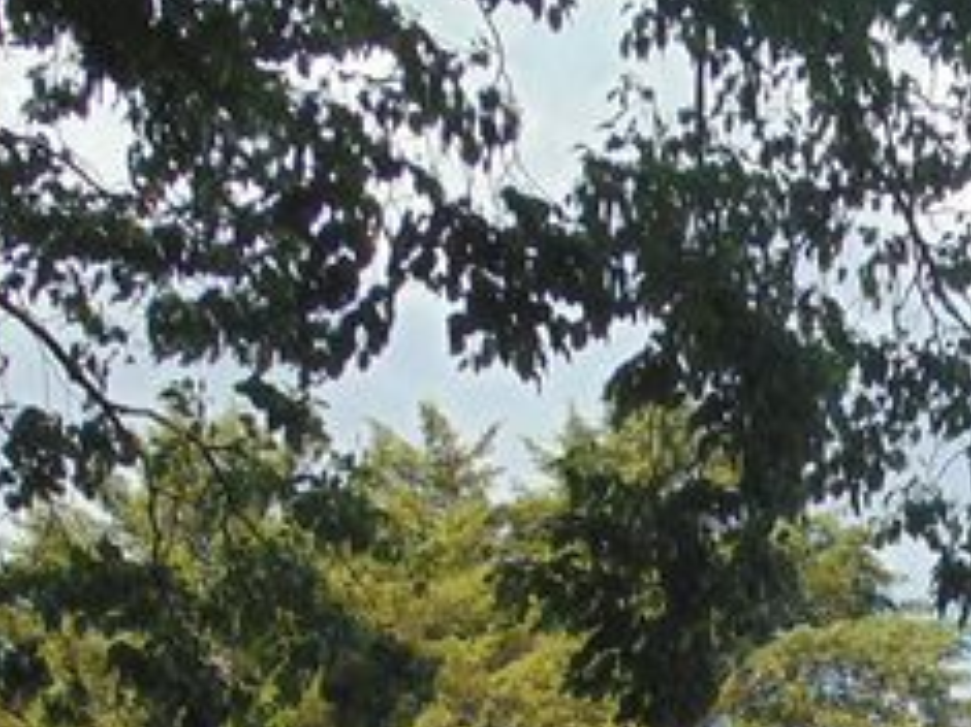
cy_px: 1491
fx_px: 3056
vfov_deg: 12.0
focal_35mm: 109
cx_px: 1202
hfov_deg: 17.1
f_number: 7.7
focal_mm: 4.5
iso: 80
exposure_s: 1/200
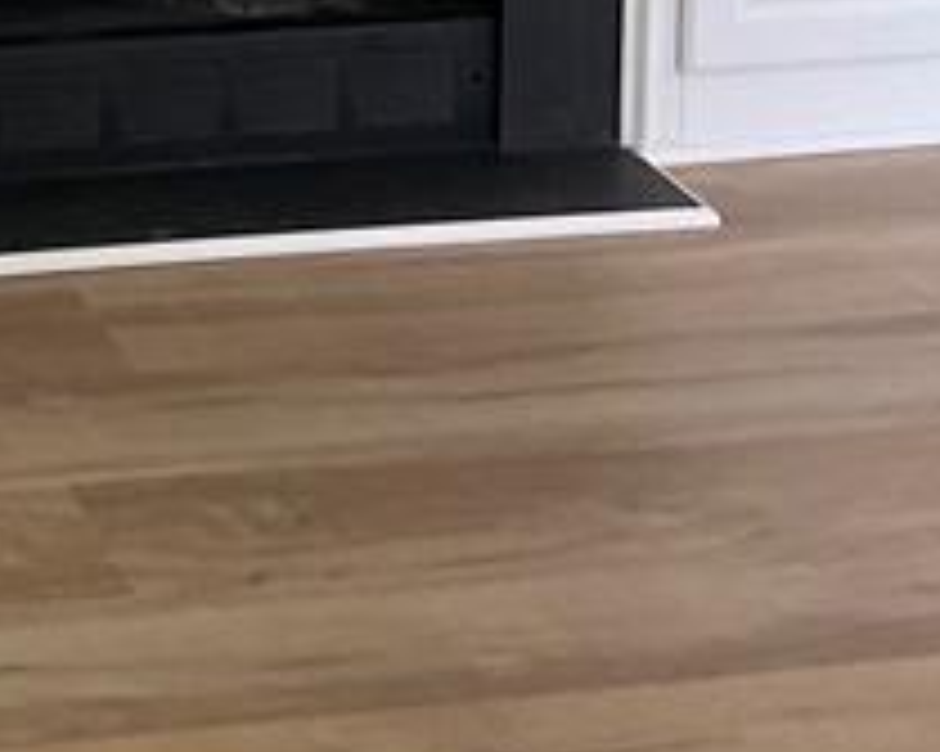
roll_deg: -0.8
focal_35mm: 139
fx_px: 3865
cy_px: -698
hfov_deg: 13.4
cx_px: -261
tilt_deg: -9.8
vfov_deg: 10.3
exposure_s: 1/60
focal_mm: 3
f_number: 1.8
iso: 125
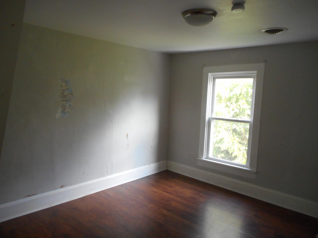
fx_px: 230
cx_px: 159
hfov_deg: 69.4
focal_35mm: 25
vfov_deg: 54.9
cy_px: 119
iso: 320
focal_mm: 4.5
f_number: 3.7
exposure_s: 1/30
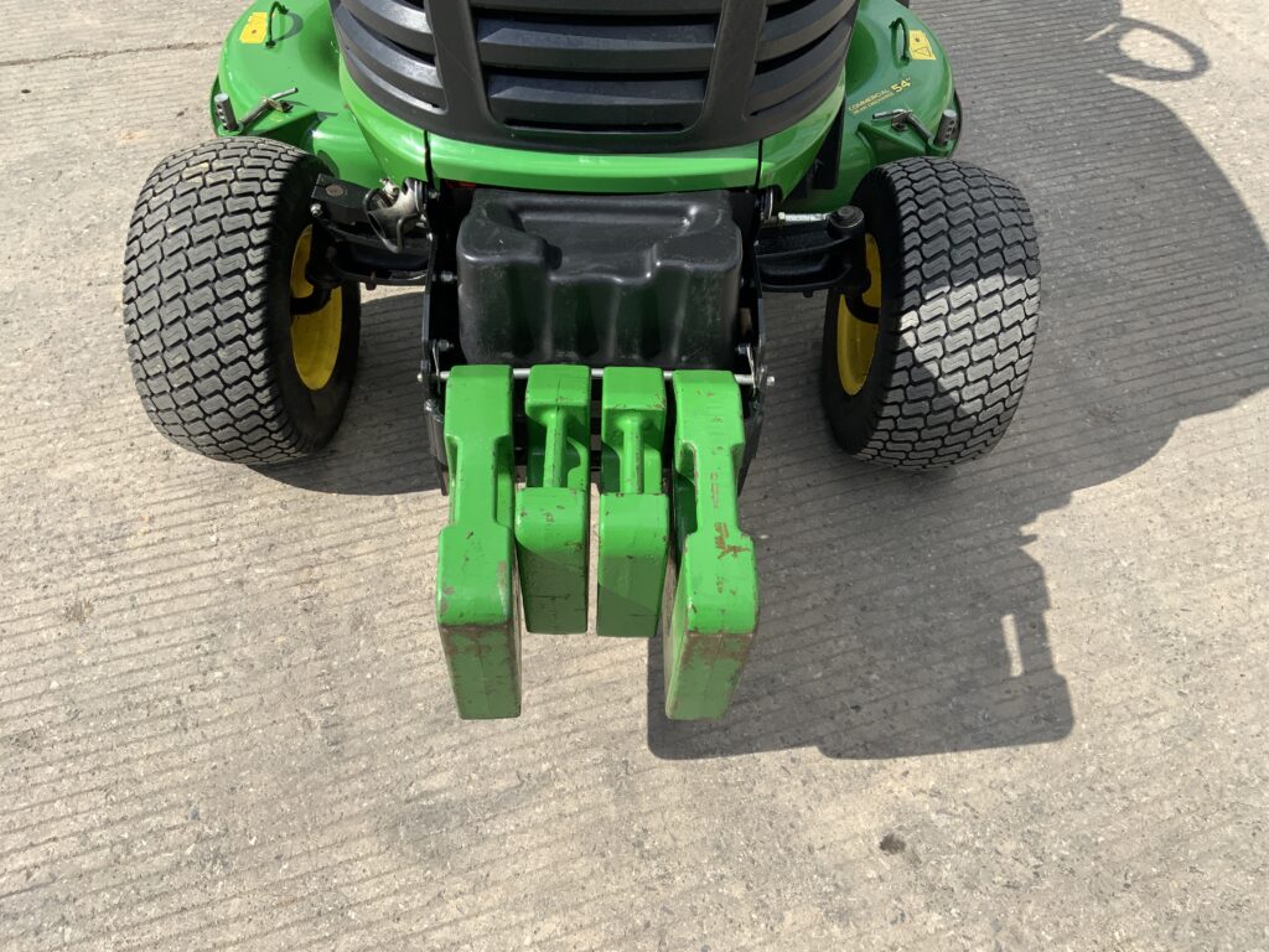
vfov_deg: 48.2
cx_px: 634
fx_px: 1063
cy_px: 476
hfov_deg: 61.7
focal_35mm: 29
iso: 16
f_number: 1.8
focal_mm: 3
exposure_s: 1/1451
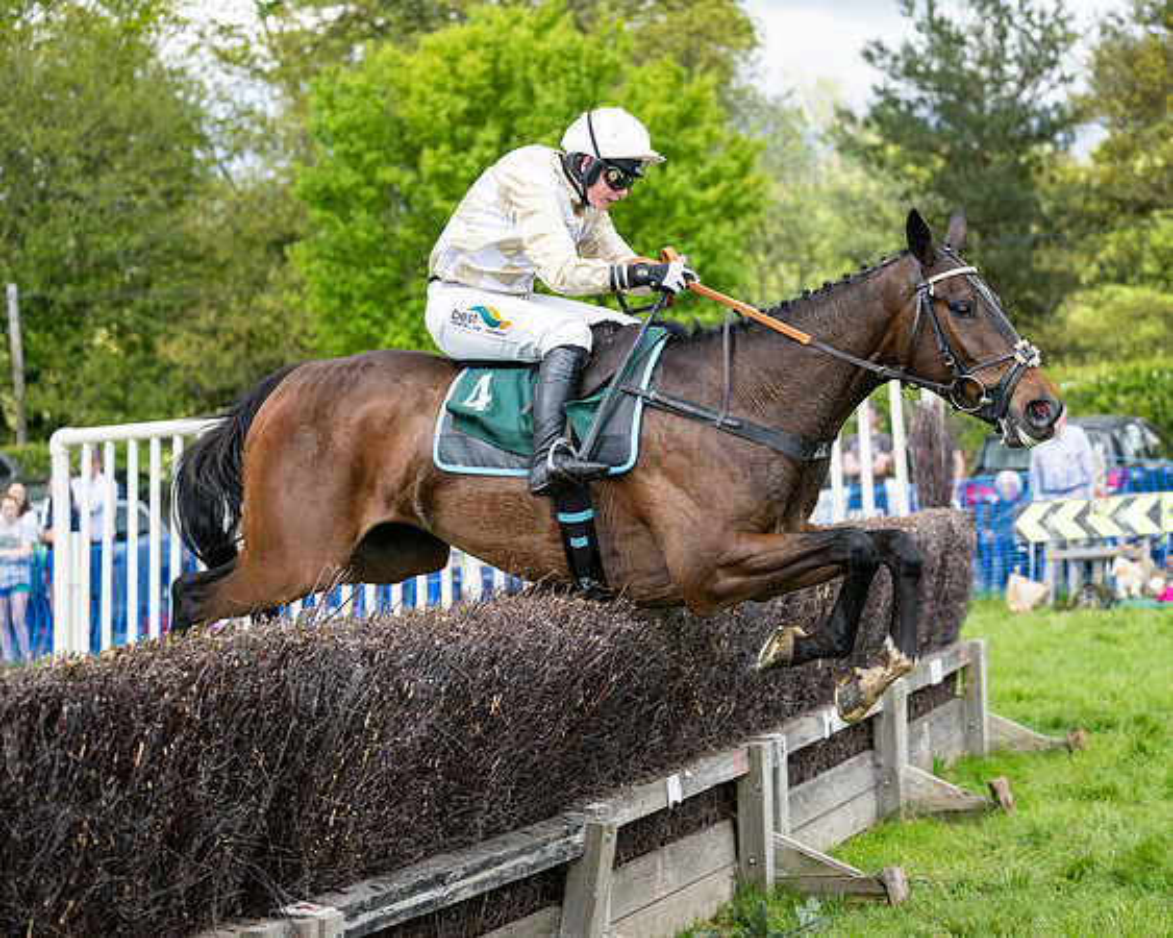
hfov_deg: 24.2
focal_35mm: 79
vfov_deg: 19.4
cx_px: 648
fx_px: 2736
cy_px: 469
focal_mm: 70
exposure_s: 1/2500
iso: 400
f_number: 2.8
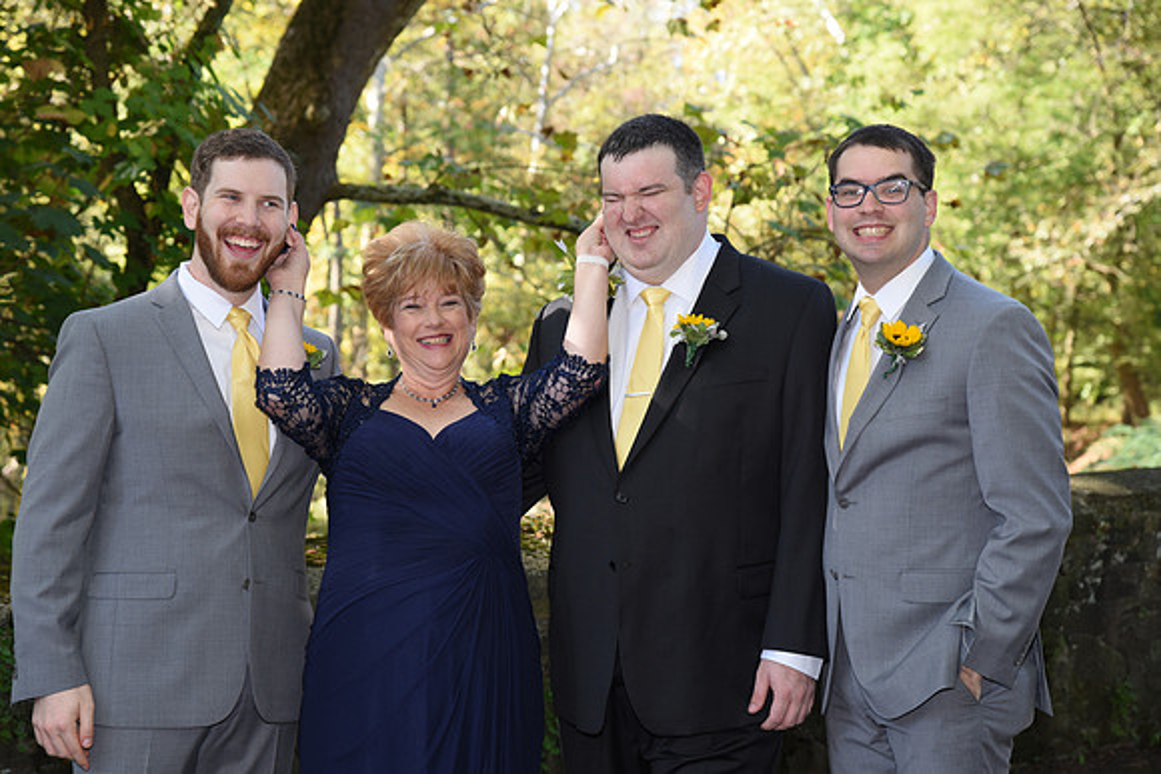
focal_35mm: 85
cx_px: 580
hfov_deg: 23.9
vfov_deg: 16.1
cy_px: 387
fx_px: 2742
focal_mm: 85
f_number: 5.6
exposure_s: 1/200
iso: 640
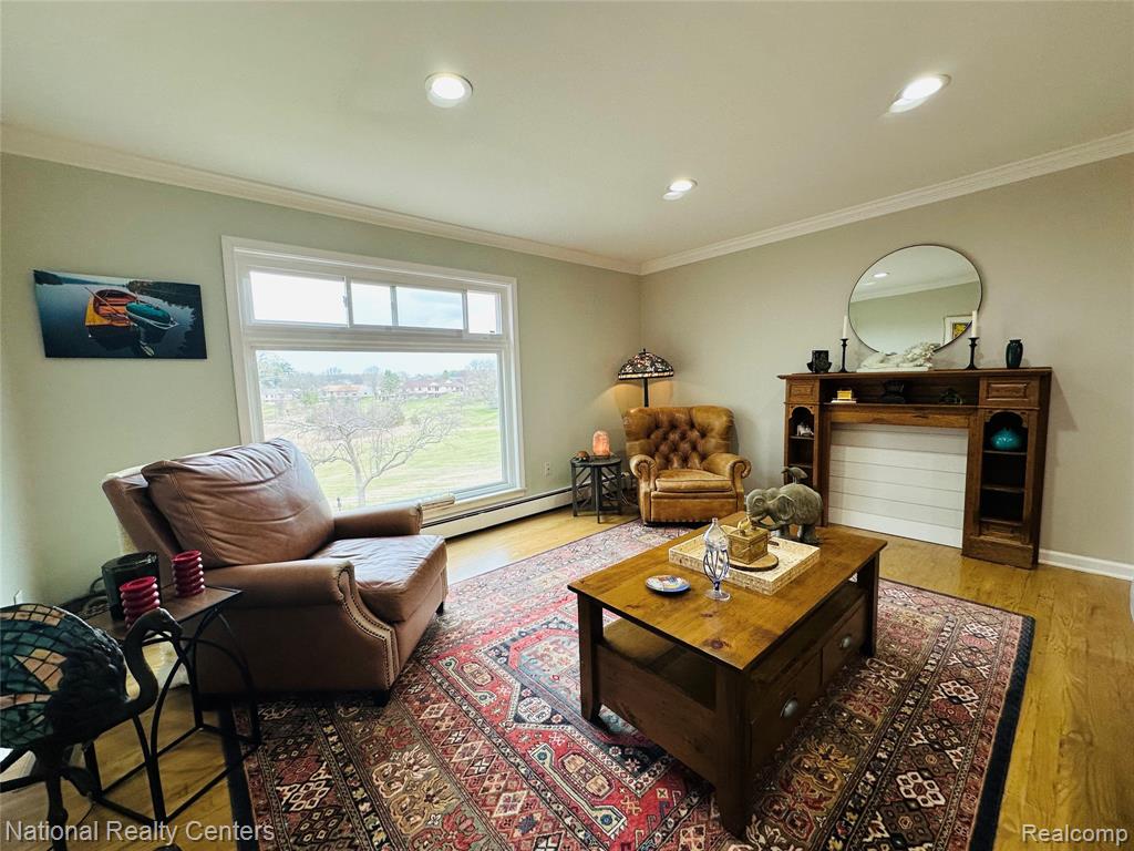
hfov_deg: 102.1
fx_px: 459
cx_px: 567
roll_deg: +1.6
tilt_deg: -5.2
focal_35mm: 14
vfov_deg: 85.7
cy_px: 426
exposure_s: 1/120
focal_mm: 2.22
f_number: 2.2
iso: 80
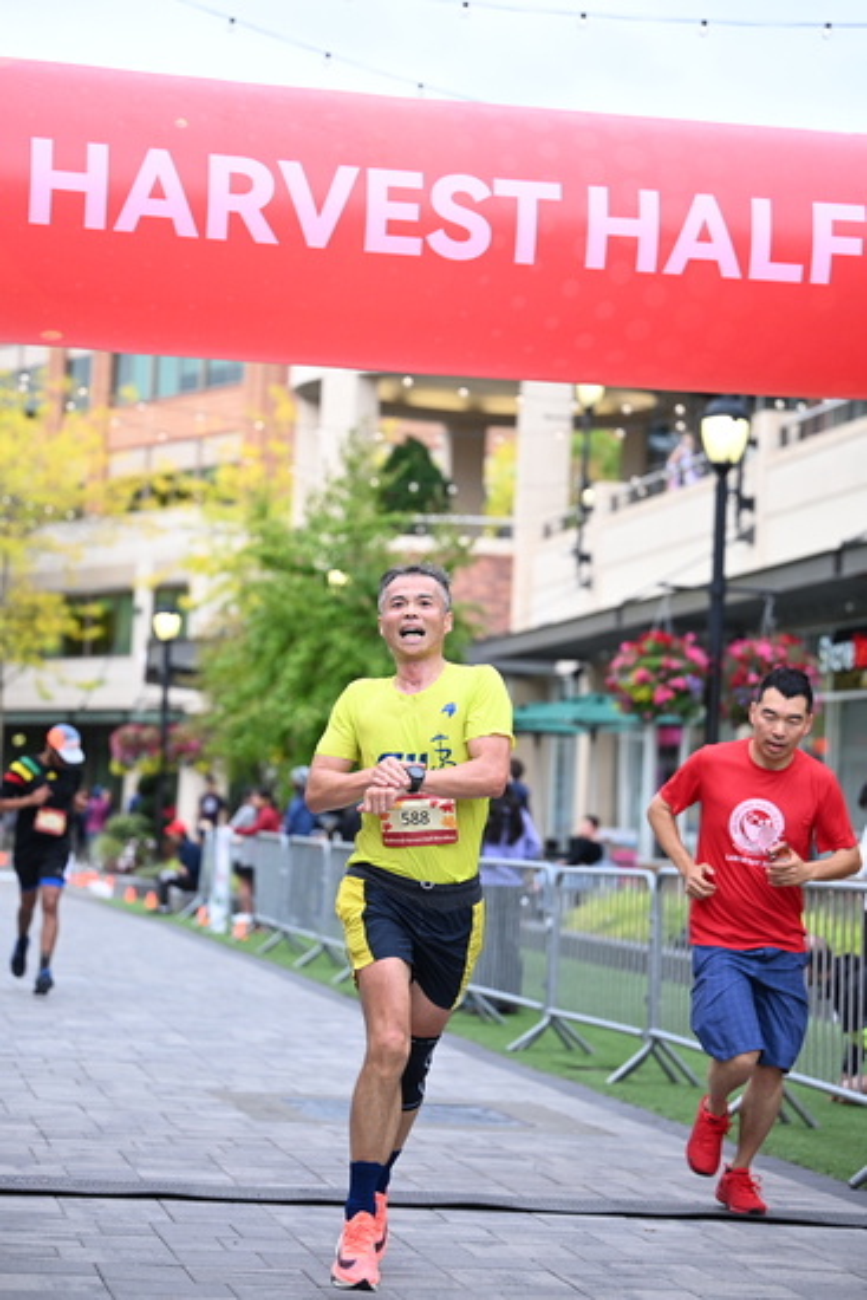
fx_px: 3141
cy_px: 650
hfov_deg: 15.7
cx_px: 434
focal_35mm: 87
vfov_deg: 23.4
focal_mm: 87
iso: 1000
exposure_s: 1/1600
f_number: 2.8
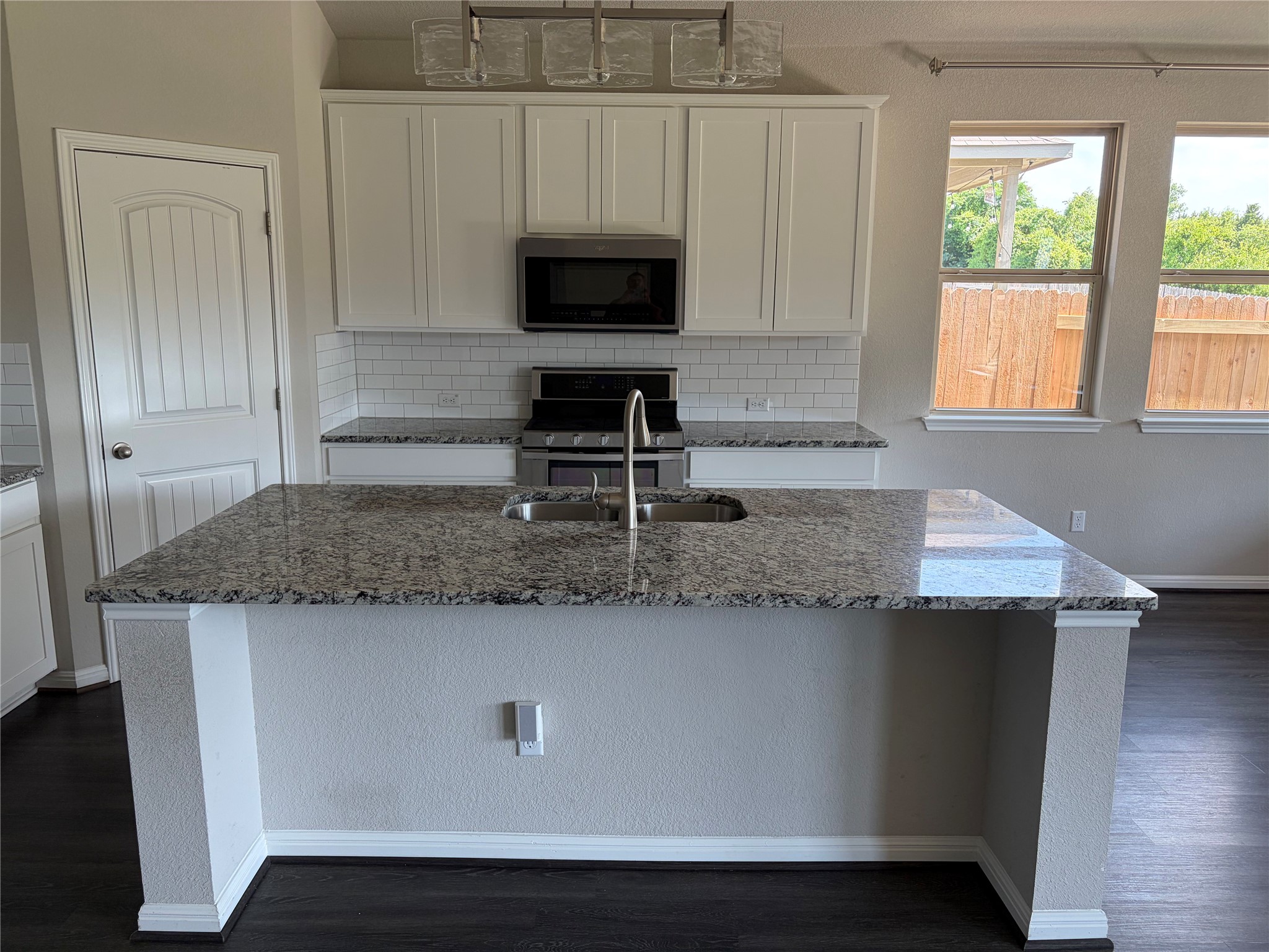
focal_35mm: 26
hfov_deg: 67.3
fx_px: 953
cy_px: 476
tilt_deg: -10.7
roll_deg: +0.3
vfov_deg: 53.1
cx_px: 634
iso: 80
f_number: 1.6
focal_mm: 5.96
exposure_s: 1/122
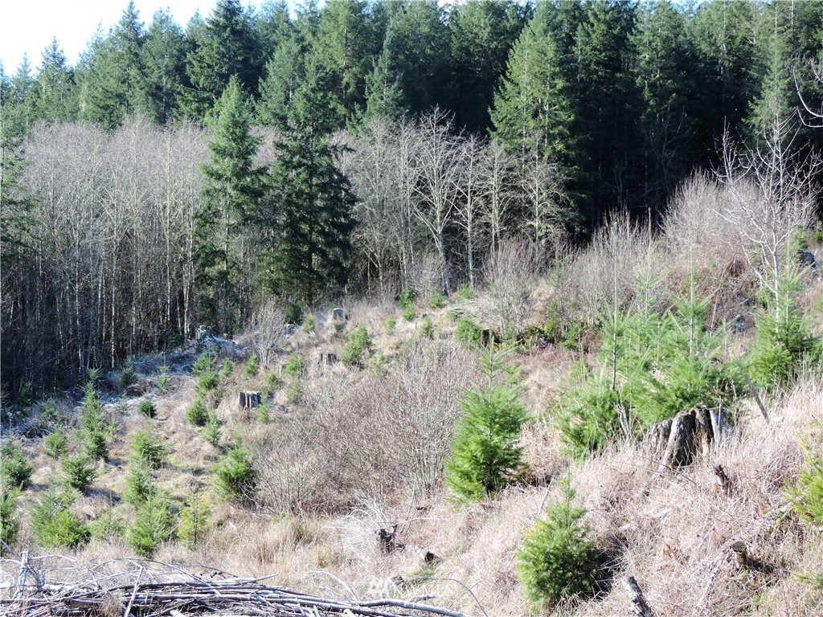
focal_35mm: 60
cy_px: 308
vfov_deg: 24.4
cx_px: 412
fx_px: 1427
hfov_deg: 32.2
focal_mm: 10.7
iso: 80
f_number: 3.7
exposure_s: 1/200
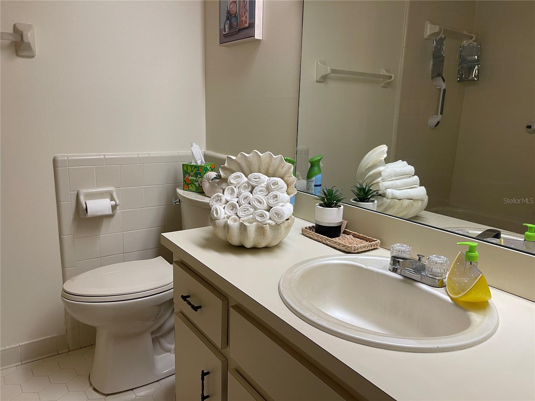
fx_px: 386
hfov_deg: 69.4
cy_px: 200
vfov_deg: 54.9
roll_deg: -1.9
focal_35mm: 25
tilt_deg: -13.9
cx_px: 268
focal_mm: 5.1
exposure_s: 1/60
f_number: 1.6
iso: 80
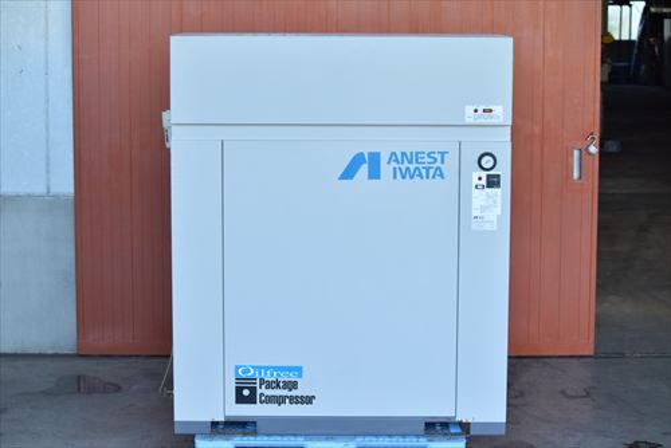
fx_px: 1539
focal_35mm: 82
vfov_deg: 16.6
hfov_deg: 24.6
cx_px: 336
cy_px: 224
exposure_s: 1/200
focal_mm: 55
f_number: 6.3
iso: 1250
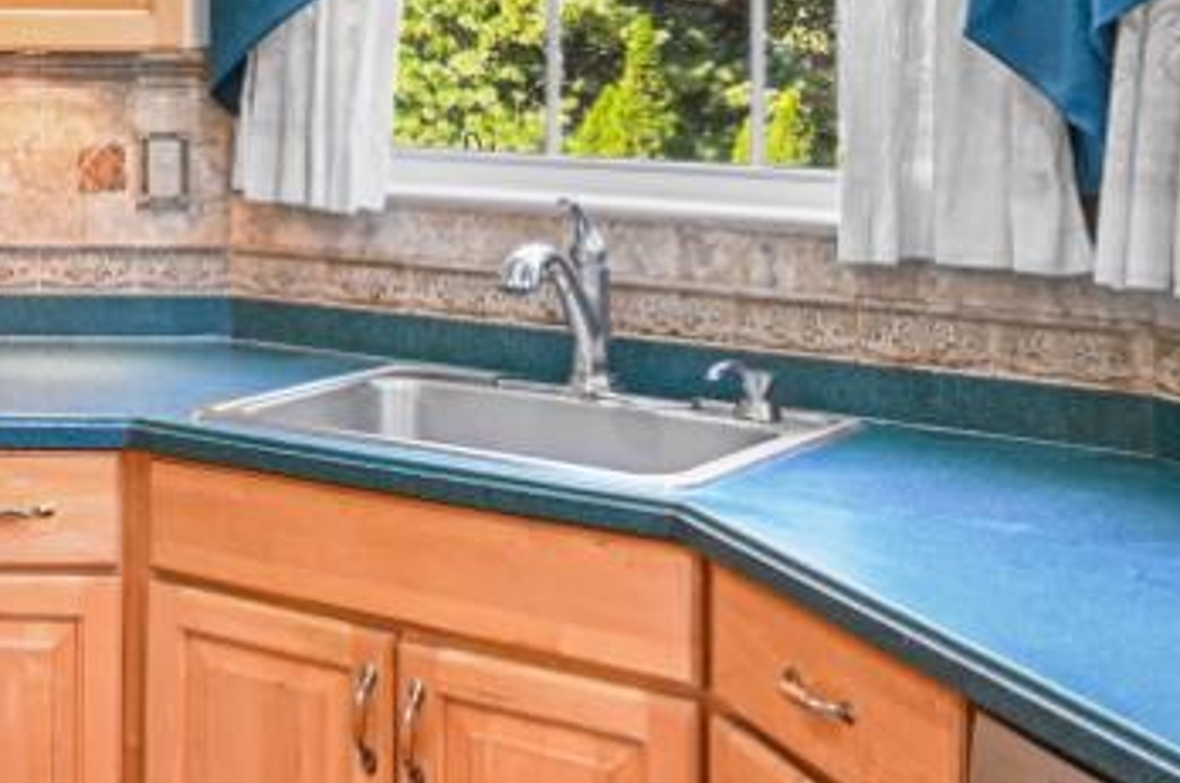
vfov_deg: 19.2
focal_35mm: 69
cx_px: -373
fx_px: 2258
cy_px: 37
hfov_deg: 25.1
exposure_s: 1/5
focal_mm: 16
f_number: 8
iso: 400
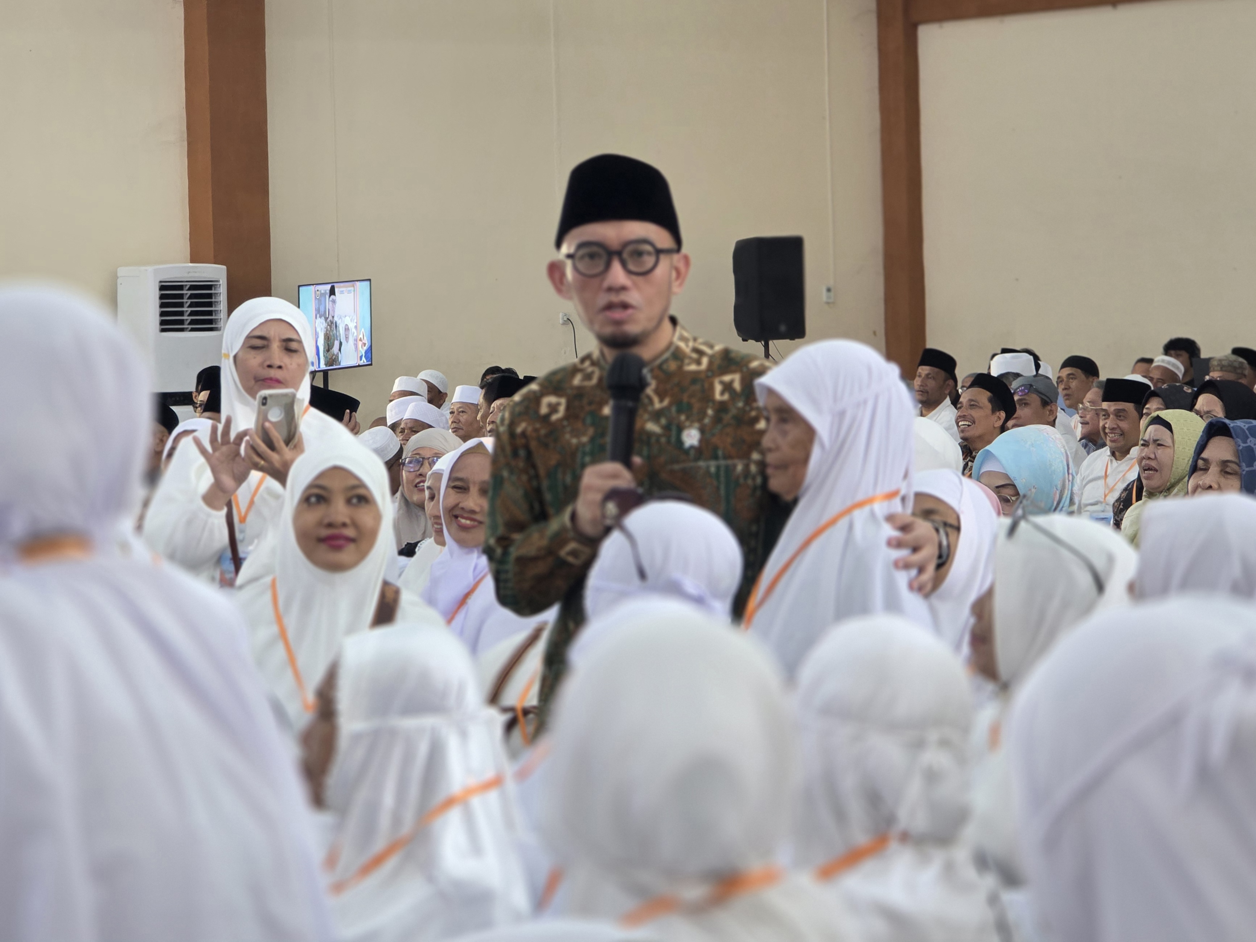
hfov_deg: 17.1
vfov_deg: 12.9
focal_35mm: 115
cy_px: 471
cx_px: 628
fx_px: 4172
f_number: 3.4
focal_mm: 18.6
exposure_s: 1/33.4
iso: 500
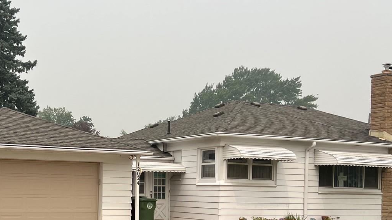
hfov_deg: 35.4
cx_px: 79
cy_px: 197
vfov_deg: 20.6
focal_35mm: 57
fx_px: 592
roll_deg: -0.9
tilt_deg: -1.3
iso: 50
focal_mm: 5.7
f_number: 1.5
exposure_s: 1/5882
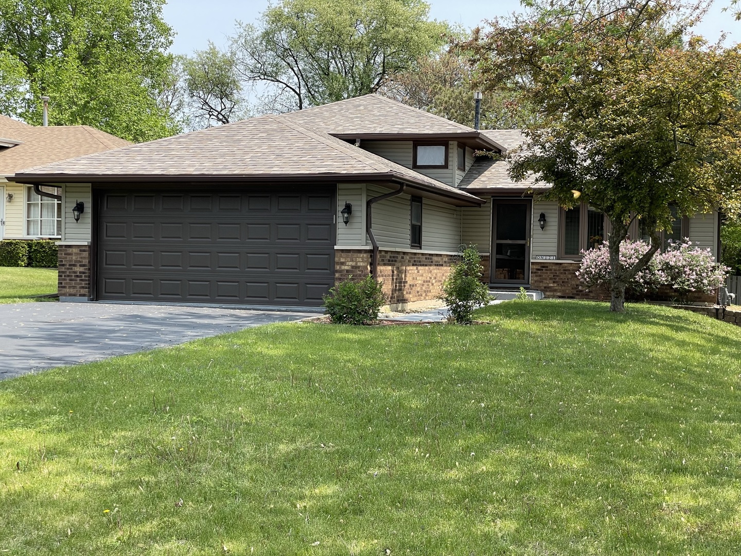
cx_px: 370
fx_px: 1113
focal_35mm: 52
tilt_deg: -0.2
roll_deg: -0.6
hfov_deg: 36.8
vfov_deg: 28.0
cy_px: 278
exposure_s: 1/666
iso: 25
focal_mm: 6
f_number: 2
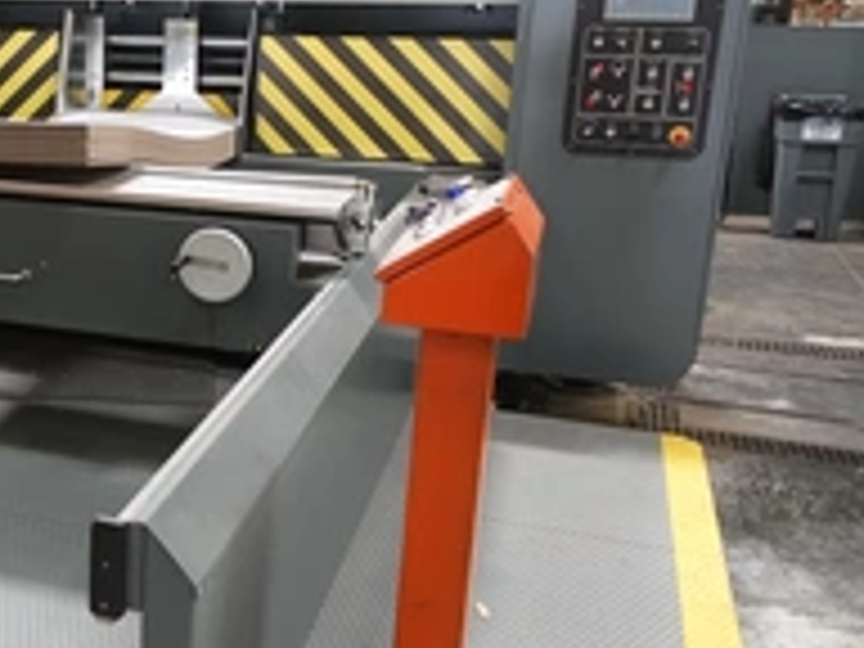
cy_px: 304
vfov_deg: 30.3
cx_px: 9
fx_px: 1198
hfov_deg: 35.9
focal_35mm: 48
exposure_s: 1/250
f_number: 1.8
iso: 2000
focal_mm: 8.8
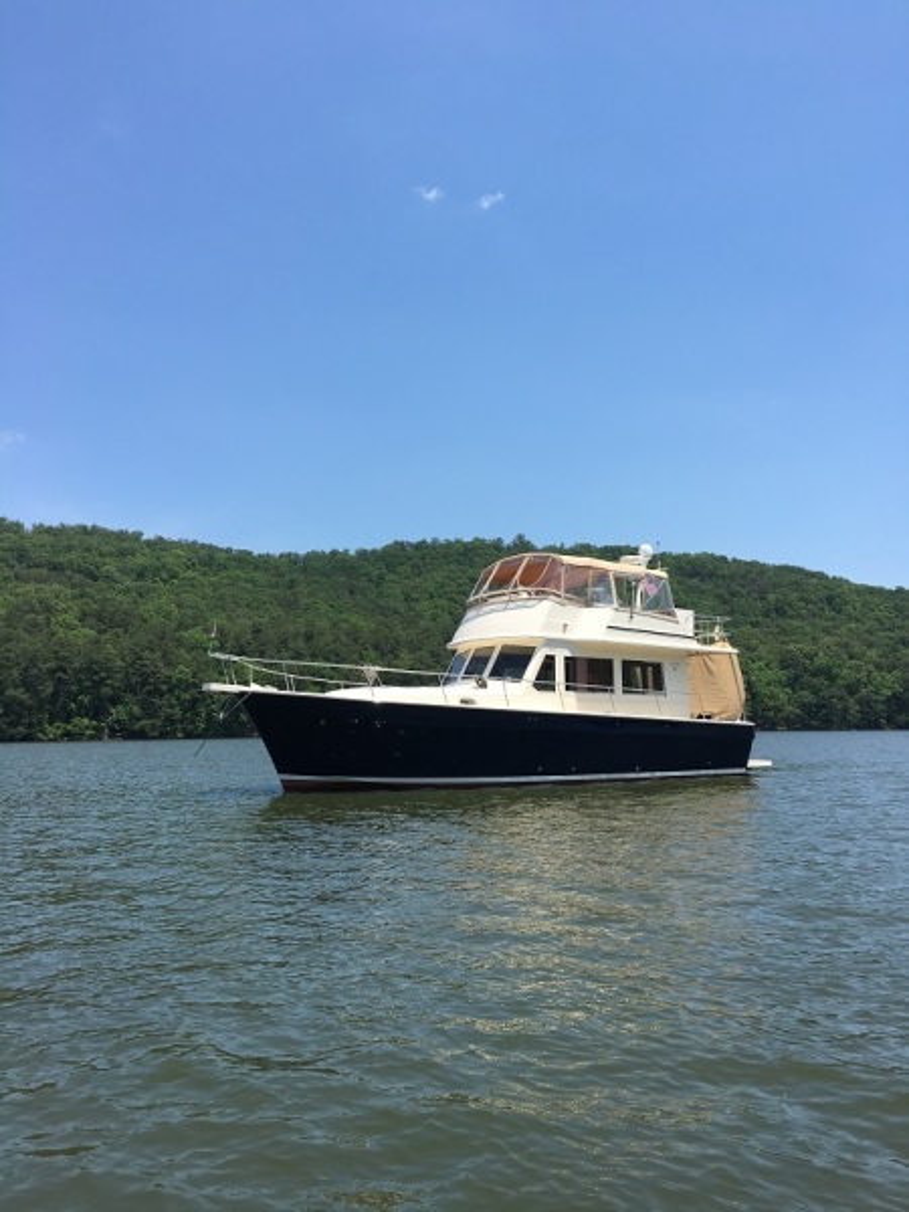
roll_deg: +0.4
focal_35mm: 29
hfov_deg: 48.2
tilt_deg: +8.3
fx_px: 1015
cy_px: 606
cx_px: 454
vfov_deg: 61.7
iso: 25
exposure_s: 1/1304
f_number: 2.2
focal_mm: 4.15
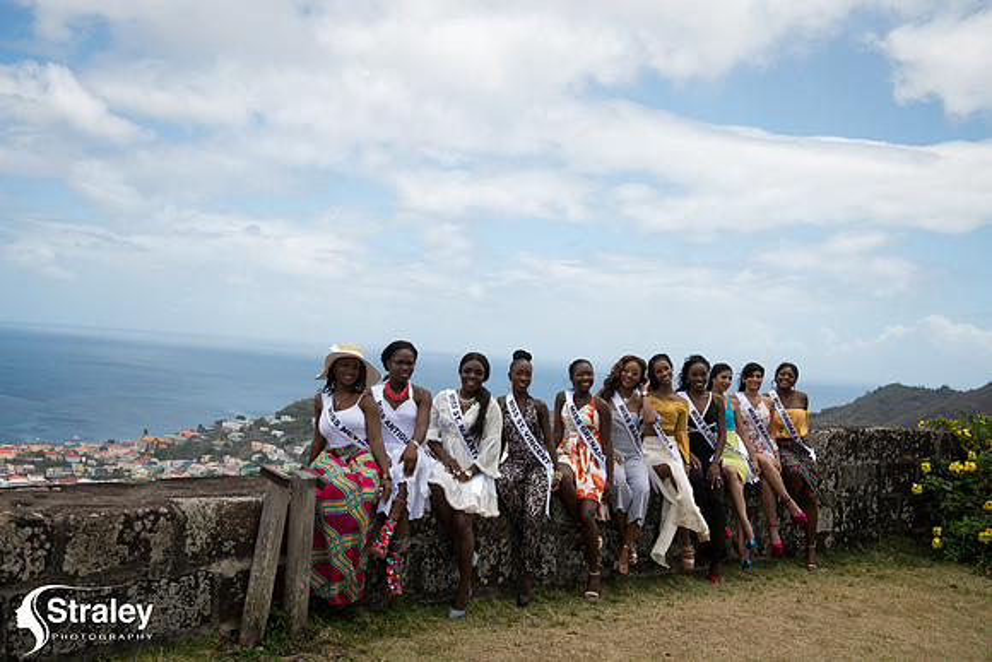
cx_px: 496
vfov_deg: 33.4
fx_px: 1102
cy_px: 331
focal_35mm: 40
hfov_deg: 48.4
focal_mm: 40
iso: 64
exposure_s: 1/125
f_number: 5.6
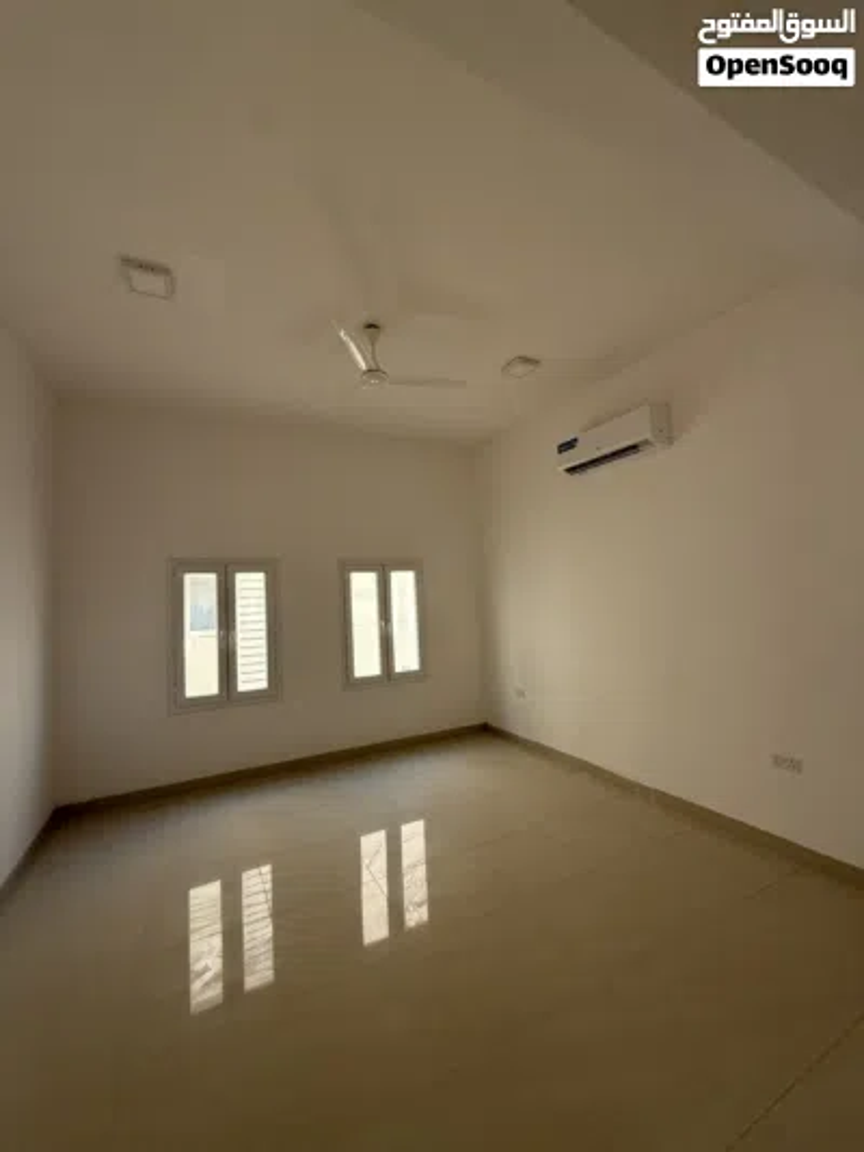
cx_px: 432
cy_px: 576
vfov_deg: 102.1
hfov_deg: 85.7
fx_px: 466
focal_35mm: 14
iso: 80
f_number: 2.2
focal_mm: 2.22
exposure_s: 1/99
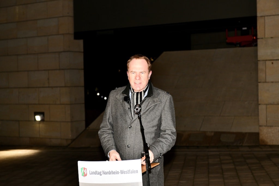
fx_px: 543
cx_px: 140
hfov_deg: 28.8
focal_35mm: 70
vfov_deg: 19.5
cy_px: 93
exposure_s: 1/60
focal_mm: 70
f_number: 4
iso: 640
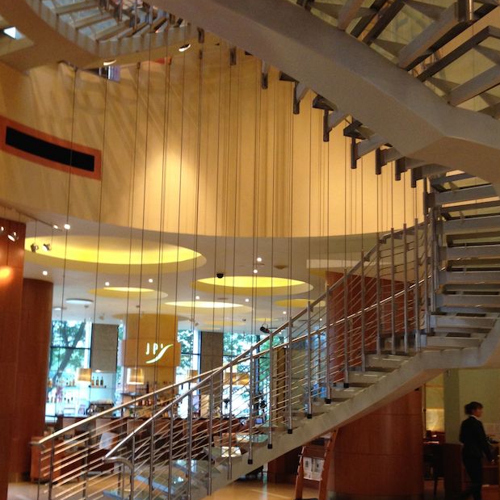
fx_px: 719
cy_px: 306
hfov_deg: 38.3
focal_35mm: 44
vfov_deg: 38.2
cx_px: 270
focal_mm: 4.12
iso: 160
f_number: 2.4
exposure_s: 1/20
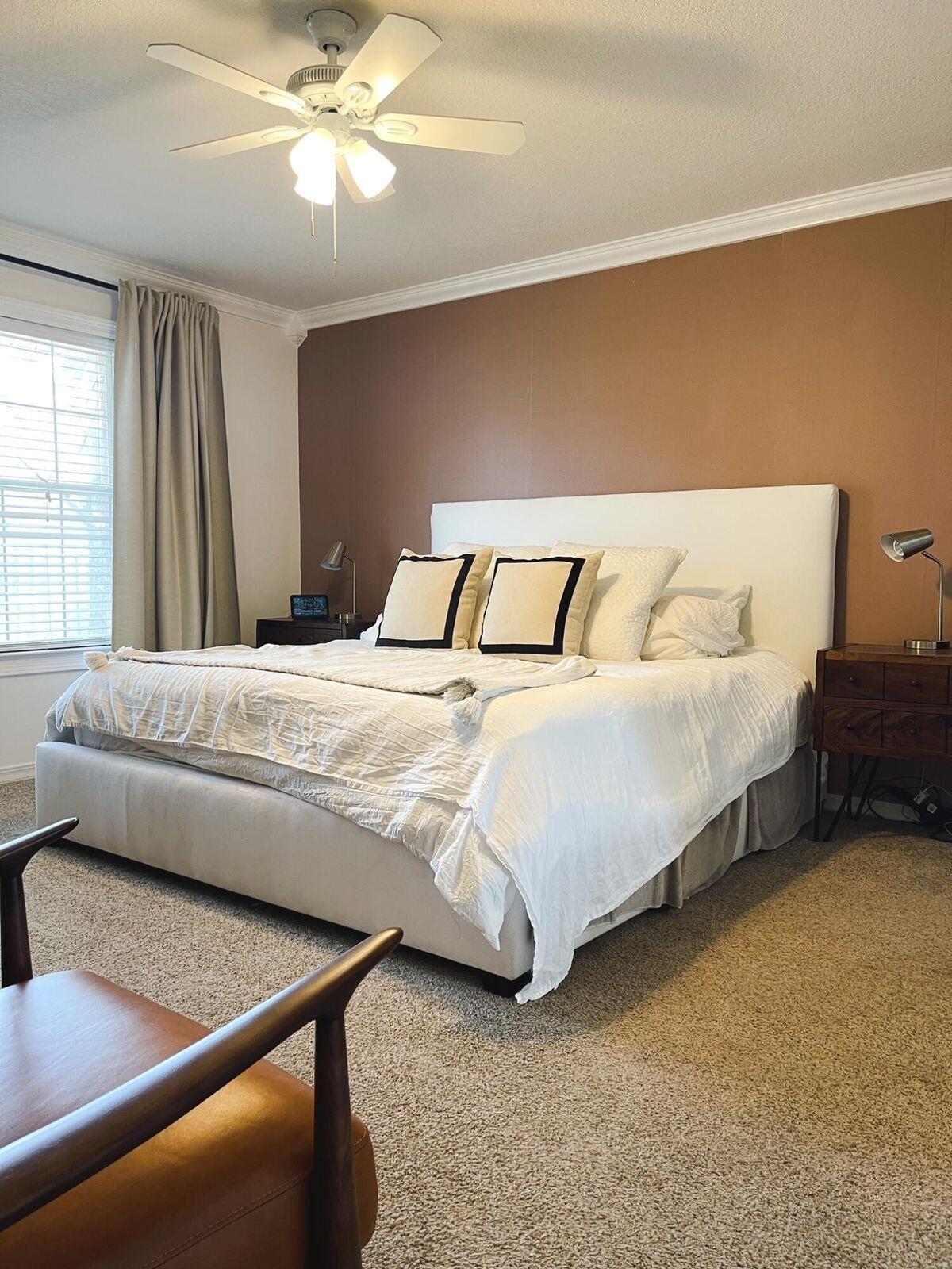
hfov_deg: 53.1
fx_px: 953
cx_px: 476
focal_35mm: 26
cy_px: 634
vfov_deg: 67.3
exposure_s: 1/60
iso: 100
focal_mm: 5.1
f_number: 1.6
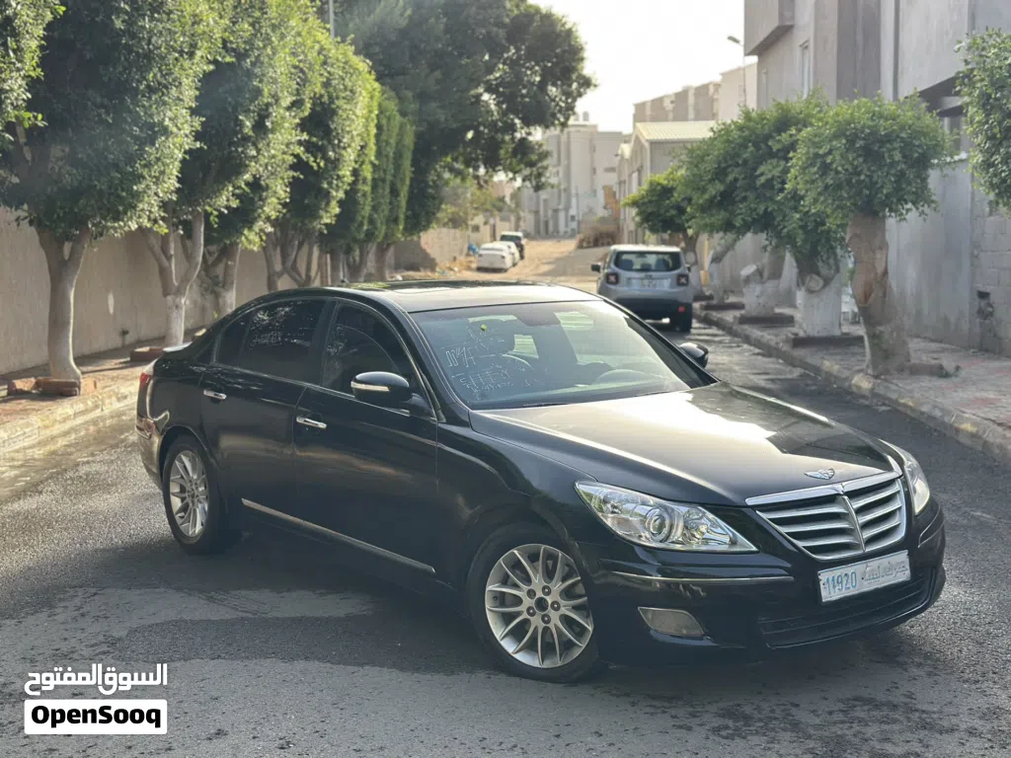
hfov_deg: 39.7
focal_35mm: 48
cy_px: 379
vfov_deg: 30.3
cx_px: 506
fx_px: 1402
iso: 80
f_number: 1.78
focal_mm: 6.86
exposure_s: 1/1185
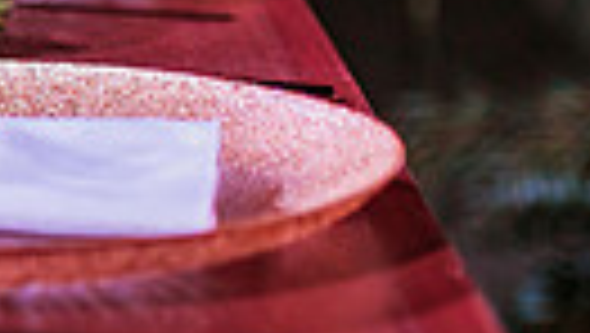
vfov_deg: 7.5
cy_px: 220
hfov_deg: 11.5
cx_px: -698
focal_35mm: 162
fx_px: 2537
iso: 2000
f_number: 1.8
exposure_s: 1/1600
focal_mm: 35
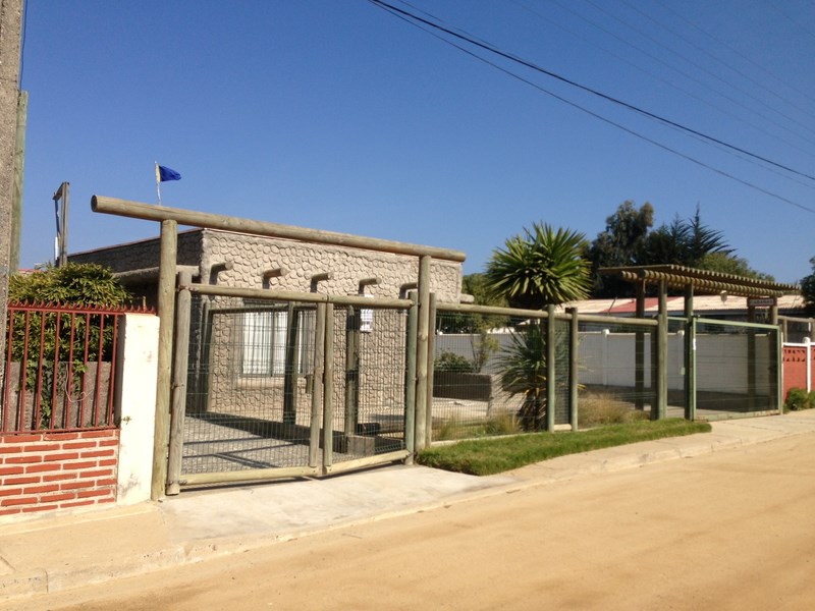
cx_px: 408
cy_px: 306
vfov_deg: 42.9
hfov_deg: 55.4
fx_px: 777
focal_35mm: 33
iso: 50
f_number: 2.4
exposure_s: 1/1808
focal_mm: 4.13
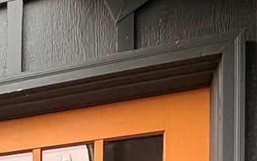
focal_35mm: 71
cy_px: 354
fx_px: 497
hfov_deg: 25.8
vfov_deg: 14.2
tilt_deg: +0.4
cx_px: -54
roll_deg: -1.0
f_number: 2.2
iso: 50
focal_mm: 2.22
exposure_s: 1/390
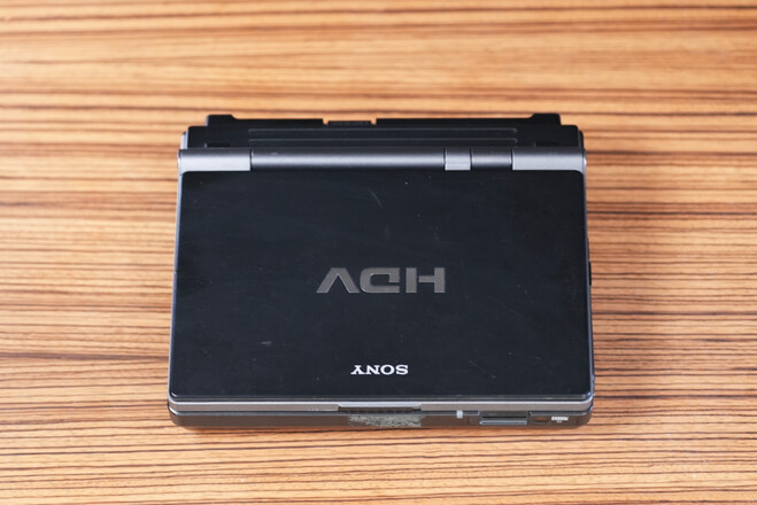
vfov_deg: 13.8
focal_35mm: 99
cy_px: 252
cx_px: 378
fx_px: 2083
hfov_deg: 20.6
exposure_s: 1/80
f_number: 4
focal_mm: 99
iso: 5000
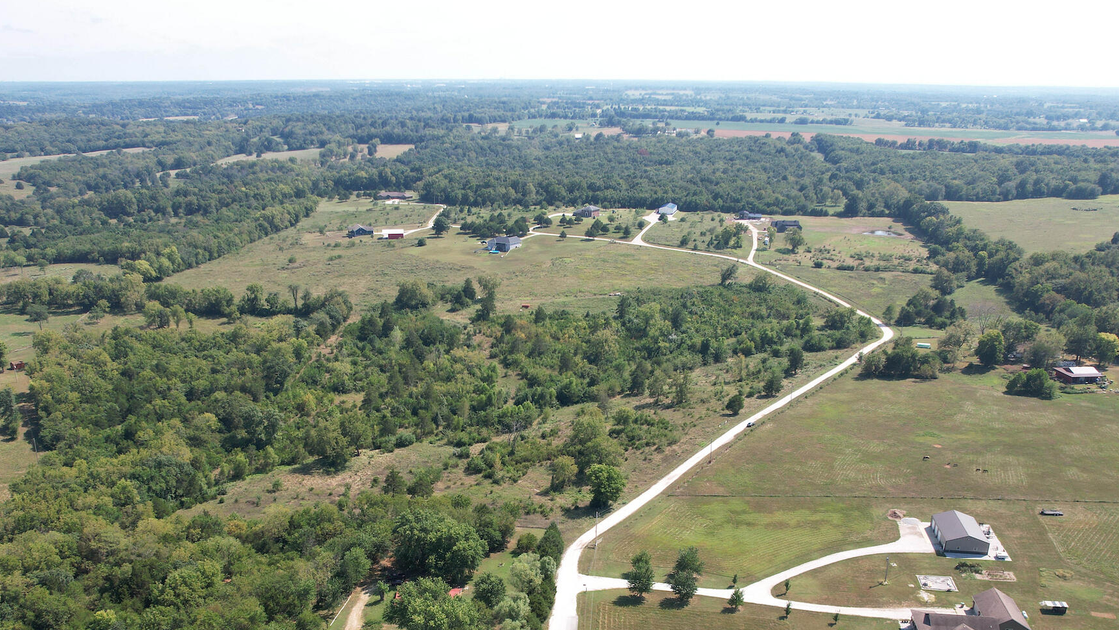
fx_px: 949
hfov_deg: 61.0
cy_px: 479
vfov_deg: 35.8
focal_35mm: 32
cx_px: 525
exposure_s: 1/250
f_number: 2.8
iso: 100
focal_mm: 8.38
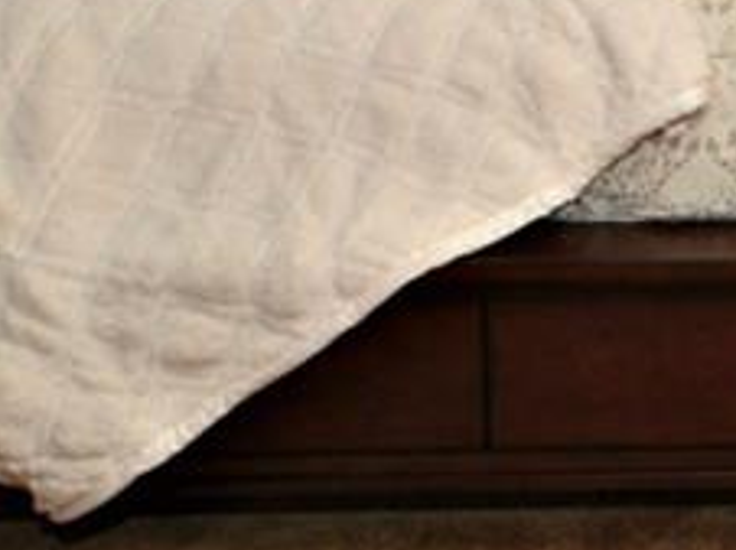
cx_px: 1088
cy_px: -342
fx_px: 1296
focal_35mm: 61
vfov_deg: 19.8
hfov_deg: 24.8
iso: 800
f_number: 5
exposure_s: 1/60
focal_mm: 14
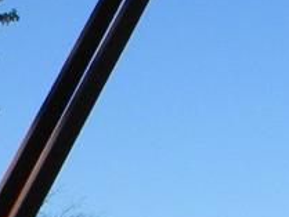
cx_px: 549
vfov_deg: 6.9
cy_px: 293
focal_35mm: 214
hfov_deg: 8.8
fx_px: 1788
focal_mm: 5
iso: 80
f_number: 7
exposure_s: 1/257
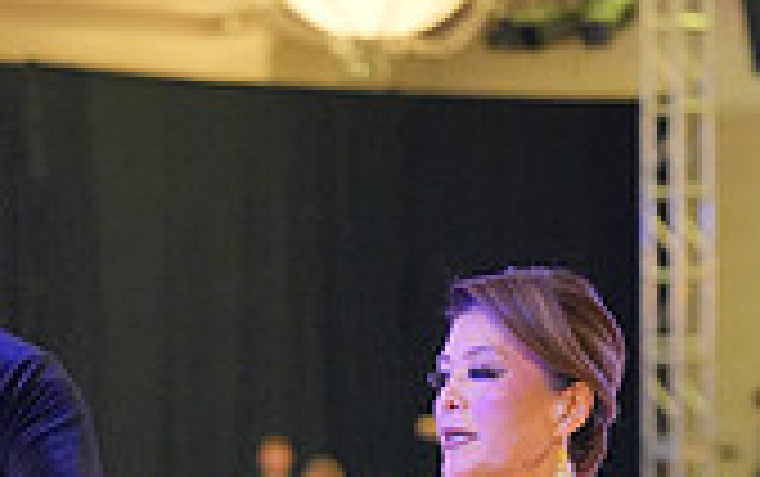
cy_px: 770
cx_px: 452
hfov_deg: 12.0
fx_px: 3628
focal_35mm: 175
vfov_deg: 7.4
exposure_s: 1/500
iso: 6400
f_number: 2
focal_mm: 50
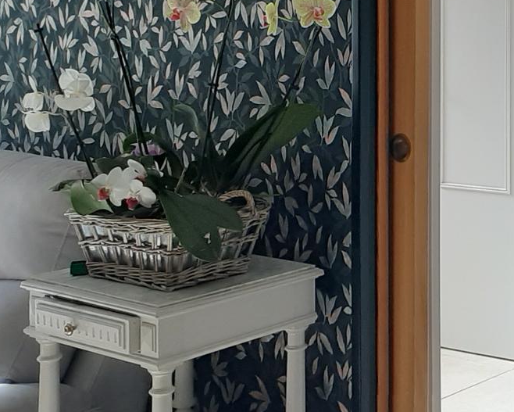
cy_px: -37
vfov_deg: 19.8
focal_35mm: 74
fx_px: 1126
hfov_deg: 21.9
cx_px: 742
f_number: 1.7
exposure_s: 1/262
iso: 40
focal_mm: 3.93
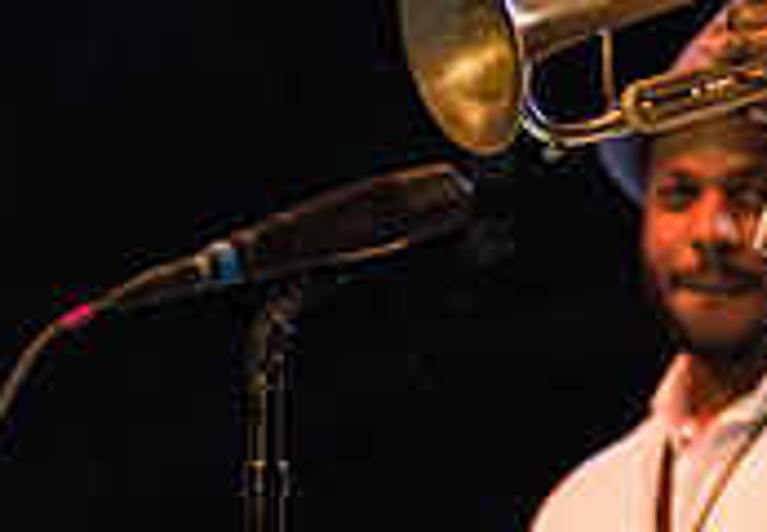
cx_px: 678
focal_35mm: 425
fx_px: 9168
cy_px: 88
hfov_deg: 4.8
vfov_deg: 3.3
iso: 1600
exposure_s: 1/500
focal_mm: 112
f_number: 3.2
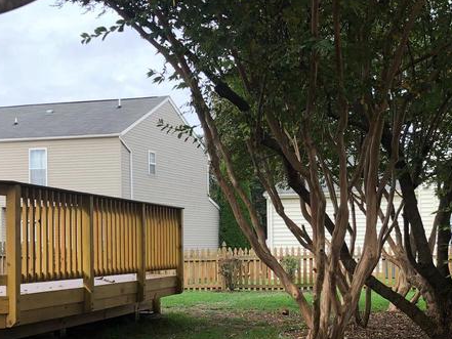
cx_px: 299
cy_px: 252
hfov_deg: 29.6
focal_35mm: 65
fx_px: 849
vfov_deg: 22.4
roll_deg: -1.3
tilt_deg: -0.6
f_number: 1.8
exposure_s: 1/227
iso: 20
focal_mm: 3.99
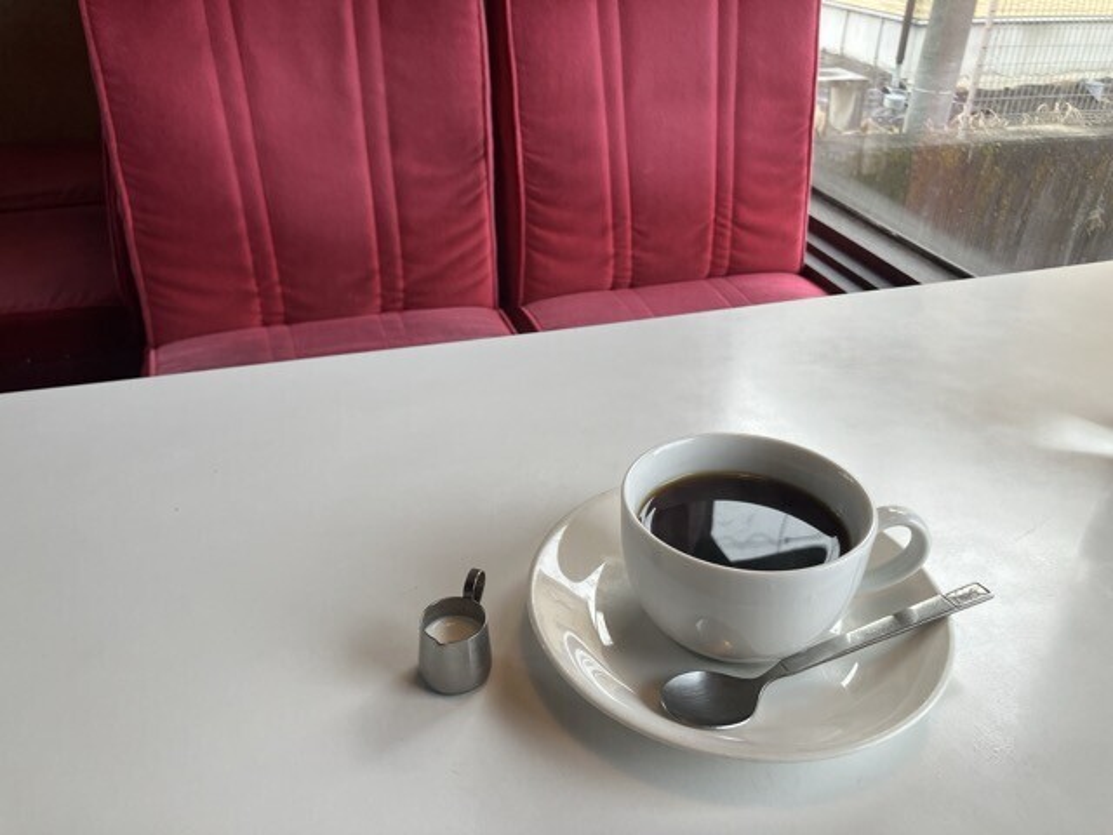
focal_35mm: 28
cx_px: 556
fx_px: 900
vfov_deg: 49.7
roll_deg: -1.8
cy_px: 418
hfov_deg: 63.4
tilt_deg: -30.1
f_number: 1.8
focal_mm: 3.99
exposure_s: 1/60
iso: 40
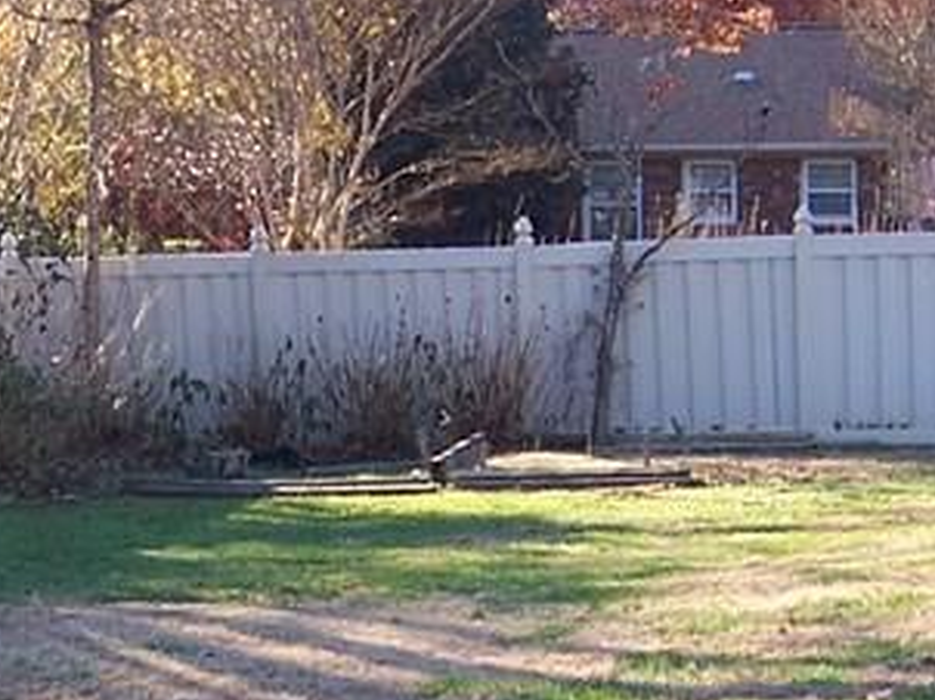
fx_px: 3023
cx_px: 99
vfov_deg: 13.2
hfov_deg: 17.3
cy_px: 434
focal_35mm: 112
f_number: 3.4
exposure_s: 1/125
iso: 80
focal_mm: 5.5
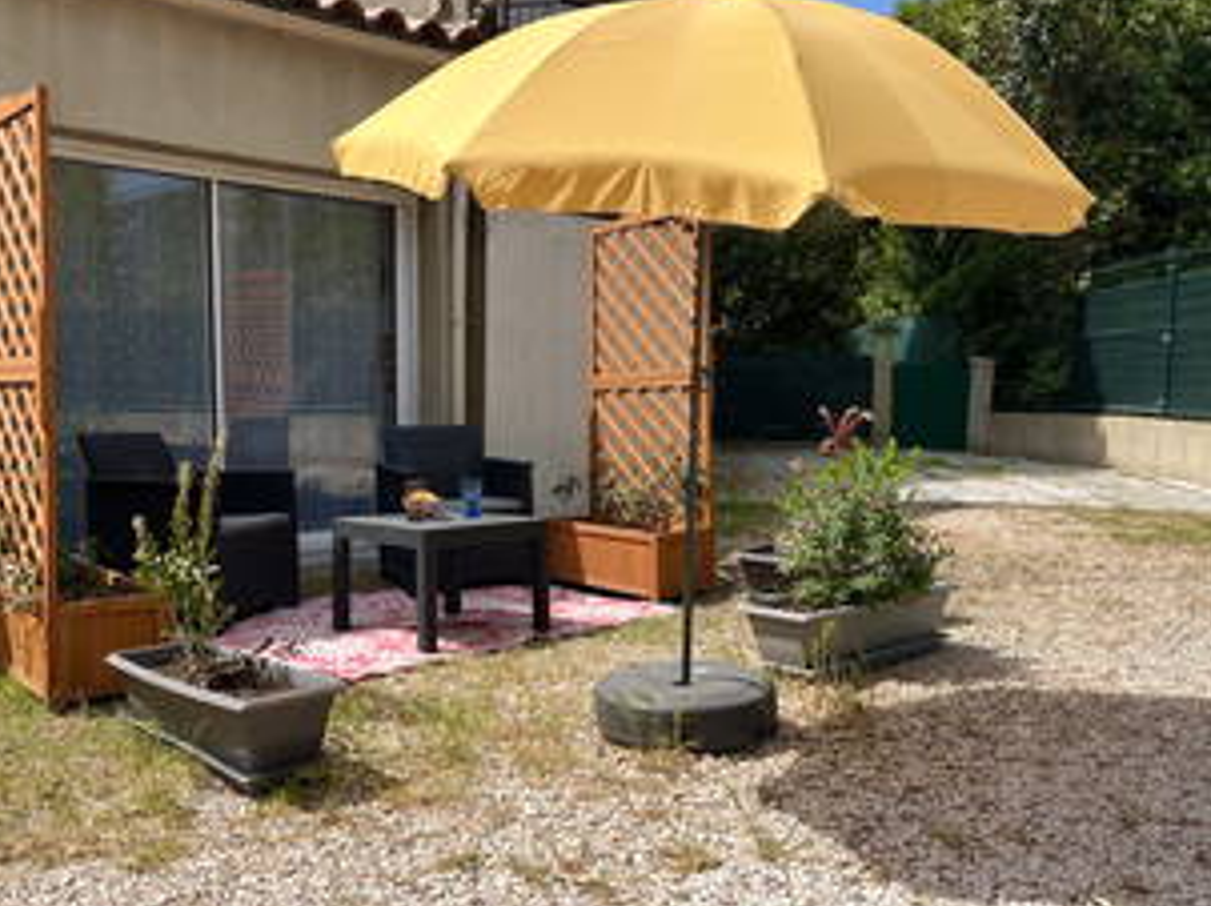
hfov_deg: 58.0
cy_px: 485
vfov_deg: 45.4
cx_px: 497
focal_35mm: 31
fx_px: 1084
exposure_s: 1/3311
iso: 50
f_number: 1.6
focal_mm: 5.1
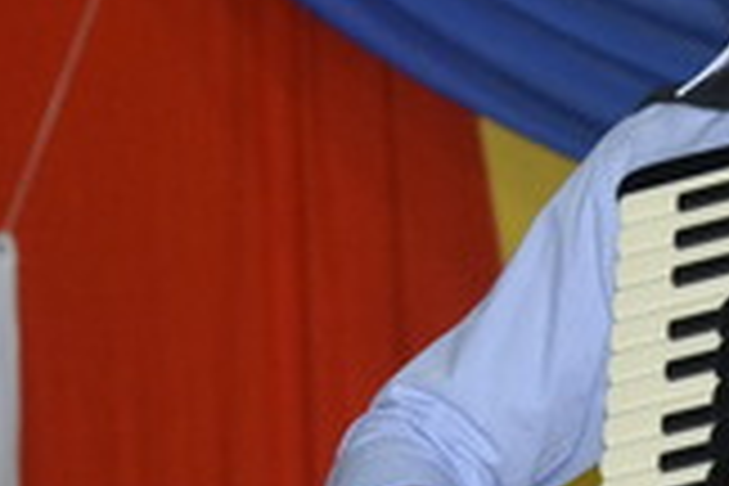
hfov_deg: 4.3
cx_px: 709
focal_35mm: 482
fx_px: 9750
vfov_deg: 2.9
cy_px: 310
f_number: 5.6
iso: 3200
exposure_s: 1/60
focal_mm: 105
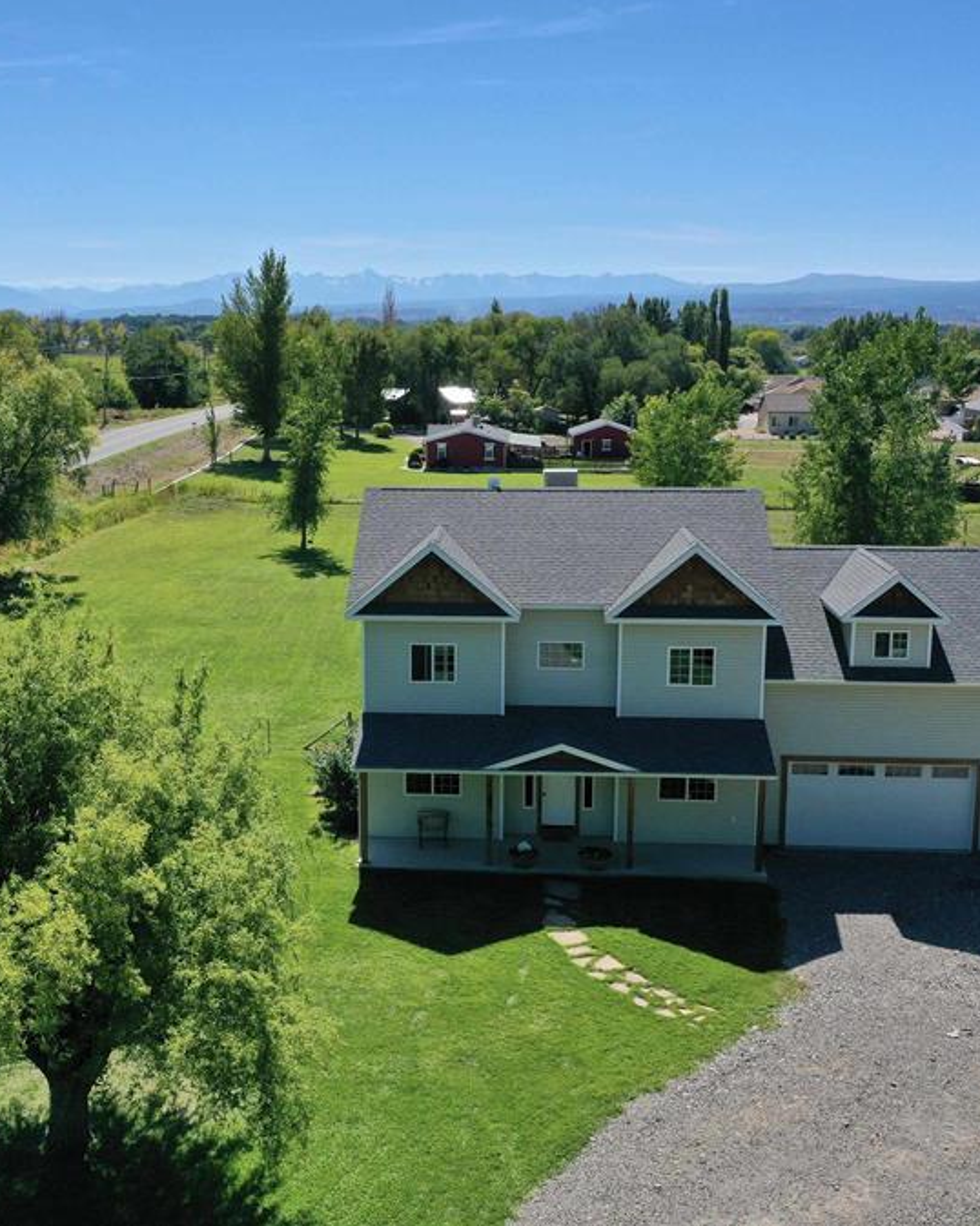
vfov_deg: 45.8
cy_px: 607
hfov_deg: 37.2
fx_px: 1451
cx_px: 417
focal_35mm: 40
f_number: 6.3
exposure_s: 1/640
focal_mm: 10.26
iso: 100
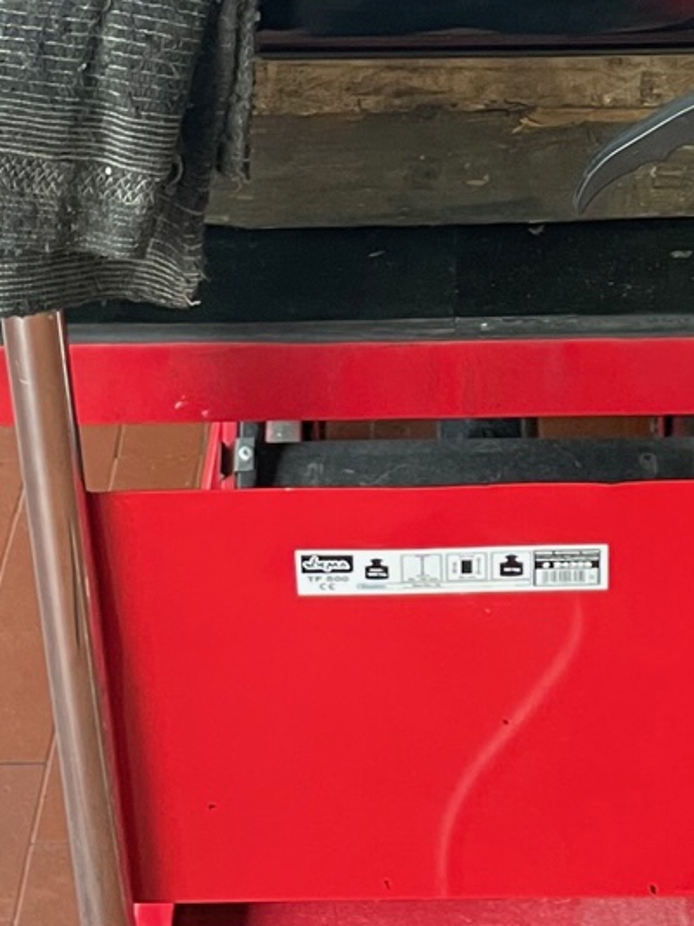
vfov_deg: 18.9
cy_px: -209
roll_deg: +1.3
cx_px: 467
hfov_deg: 15.1
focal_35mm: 98
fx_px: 2621
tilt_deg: -21.5
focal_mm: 4.2
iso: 200
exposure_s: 1/50
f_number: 1.6
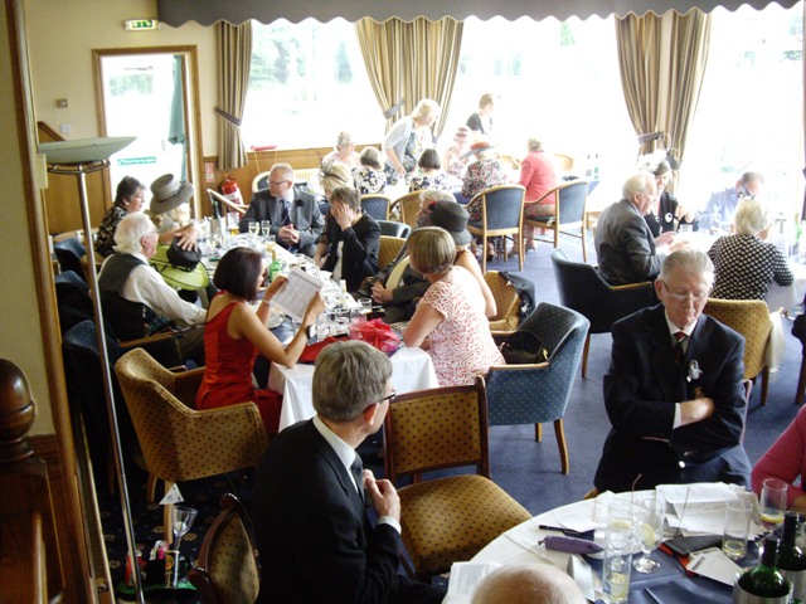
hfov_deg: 49.0
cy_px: 302
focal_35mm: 38
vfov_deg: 37.7
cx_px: 403
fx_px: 885
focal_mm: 7.9
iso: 400
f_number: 2.8
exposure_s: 1/60
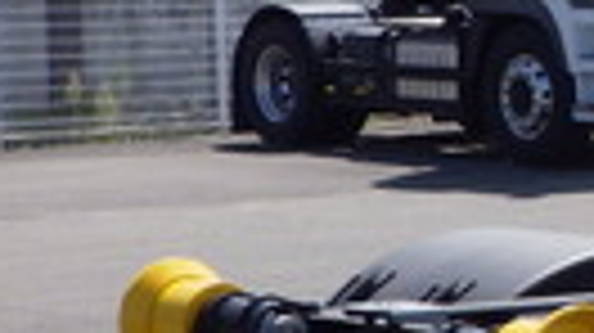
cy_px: 194
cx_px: 1125
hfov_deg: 11.0
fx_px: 2833
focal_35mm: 180
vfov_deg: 6.7
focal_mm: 6.1
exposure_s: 1/1250
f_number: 4.6
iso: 250
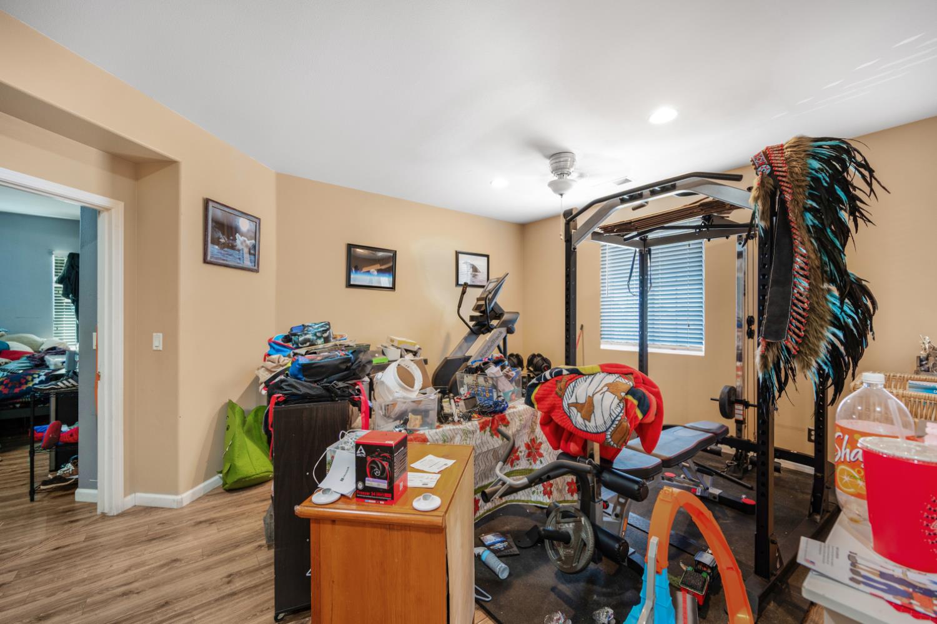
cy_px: 312
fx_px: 364
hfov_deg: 104.3
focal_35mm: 14
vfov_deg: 81.1
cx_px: 468
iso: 500
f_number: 4
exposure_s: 1/13
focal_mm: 14
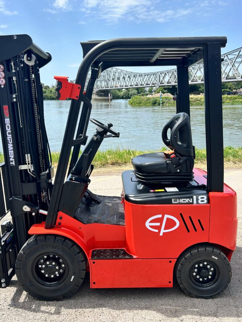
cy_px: 148
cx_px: 116
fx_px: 279
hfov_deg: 46.8
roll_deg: +0.5
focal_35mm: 30
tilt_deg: -10.3
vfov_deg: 59.9
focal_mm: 5.7
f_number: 1.5
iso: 50
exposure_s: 1/1575
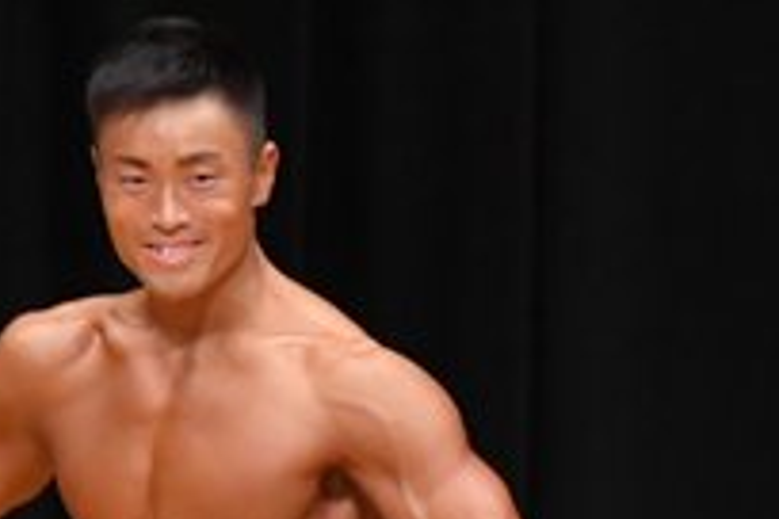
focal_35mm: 1082
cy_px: 855
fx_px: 23411
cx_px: 1296
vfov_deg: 1.3
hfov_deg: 1.9
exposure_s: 1/400
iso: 4000
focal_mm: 190
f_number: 5.6
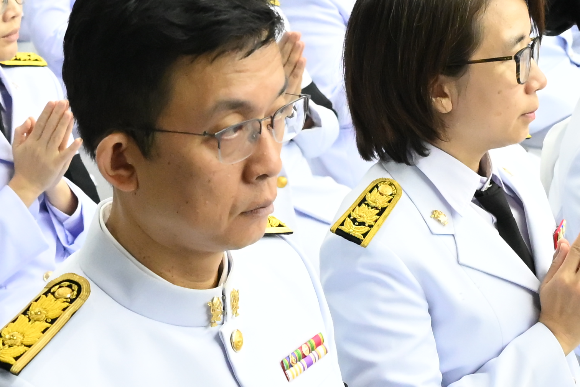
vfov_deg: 14.3
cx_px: 243
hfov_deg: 21.2
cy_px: 207
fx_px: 1547
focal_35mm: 96
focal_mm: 24
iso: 6400
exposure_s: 1/320
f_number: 4
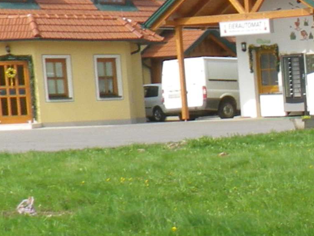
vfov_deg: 8.7
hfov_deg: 10.6
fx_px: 1533
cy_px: 238
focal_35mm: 169
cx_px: 649
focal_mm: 6.2
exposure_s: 1/160
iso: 64
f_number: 6.3
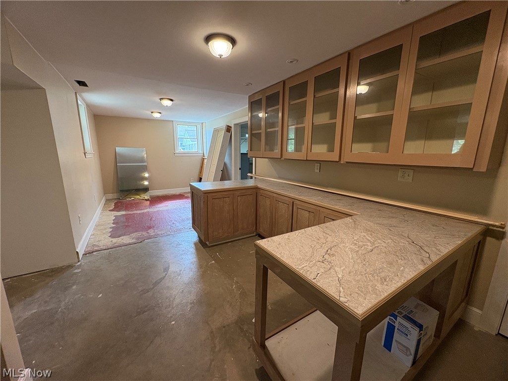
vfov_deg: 85.7
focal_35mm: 14
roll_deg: -0.2
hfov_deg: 102.1
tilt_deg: -10.2
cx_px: 254
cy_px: 190
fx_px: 205
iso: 250
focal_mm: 2.22
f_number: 2.2
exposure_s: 1/60
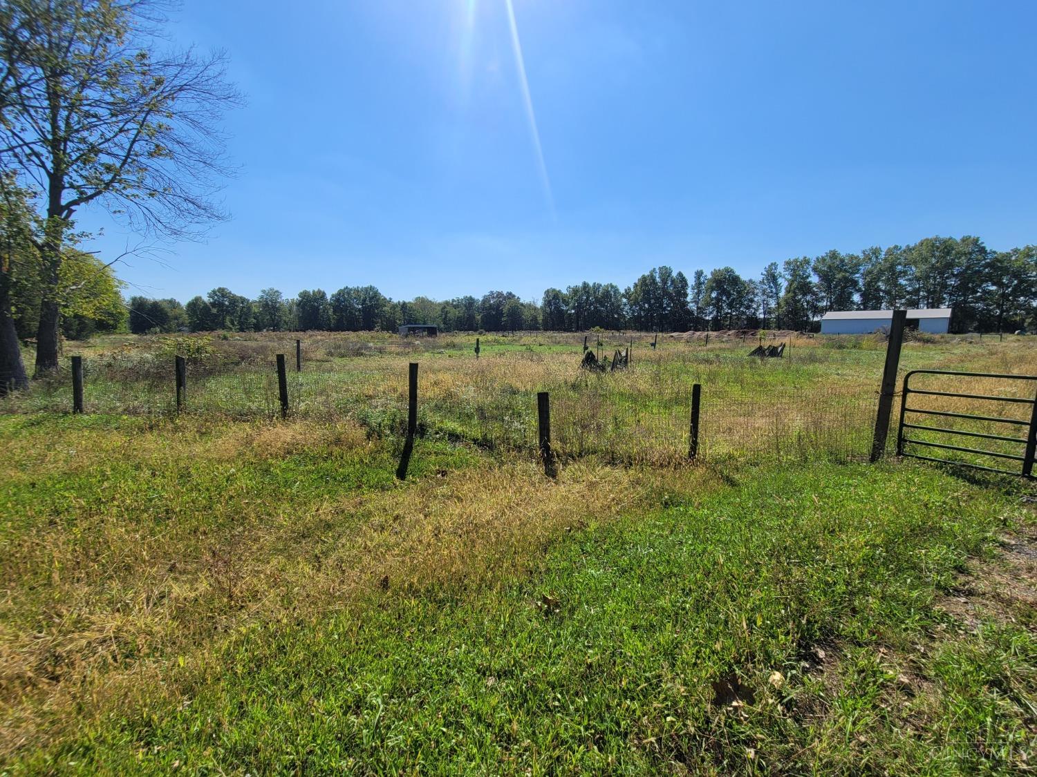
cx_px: 518
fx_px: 389
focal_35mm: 13
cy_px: 388
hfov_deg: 106.2
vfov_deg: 89.9
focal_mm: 2.2
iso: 50
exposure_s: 1/2436
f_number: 2.2
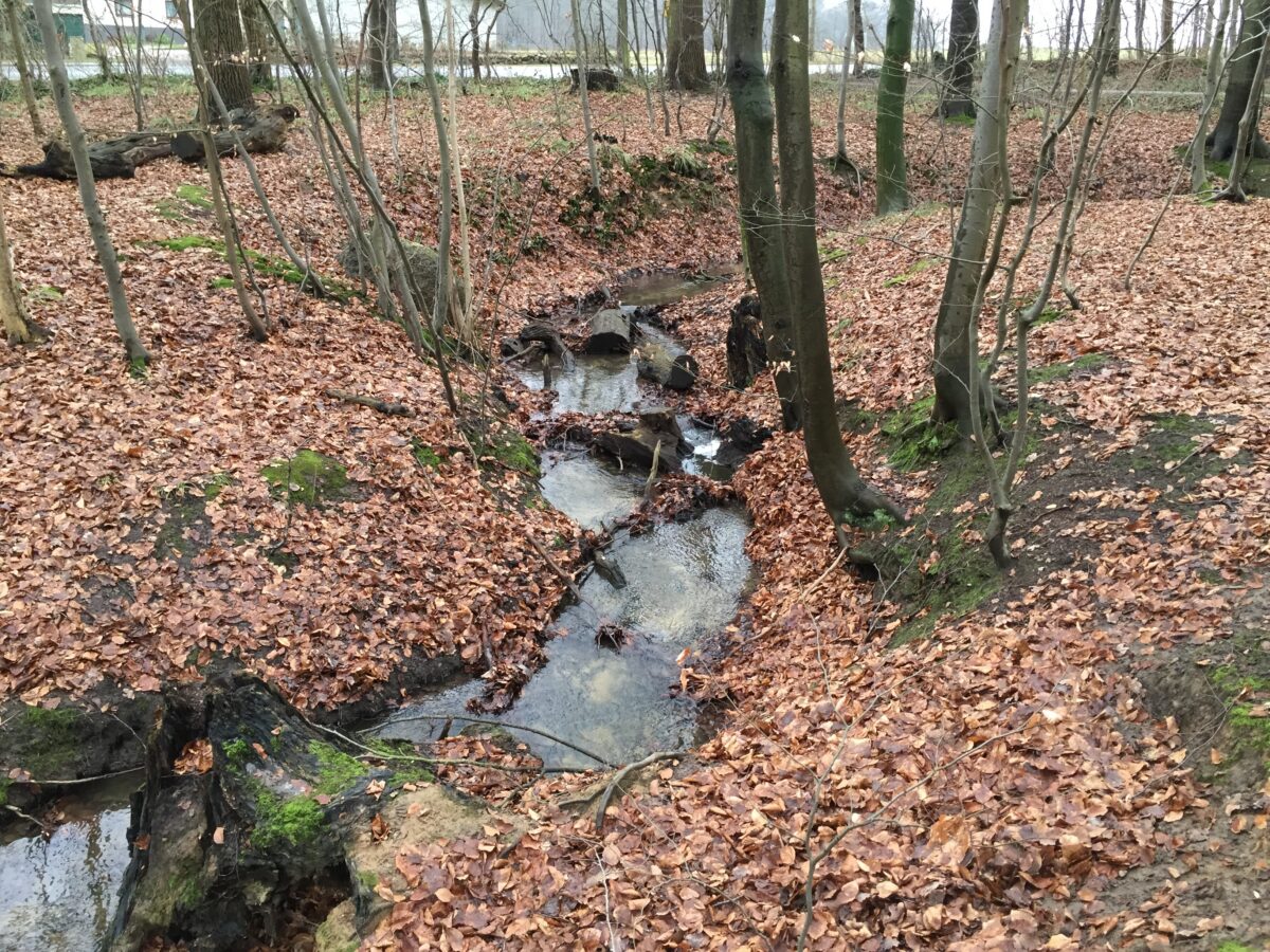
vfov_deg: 48.2
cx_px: 635
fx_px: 1064
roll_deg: -2.0
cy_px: 476
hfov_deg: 61.7
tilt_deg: -20.1
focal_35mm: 29
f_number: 2.2
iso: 50
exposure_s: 1/33
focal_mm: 4.15
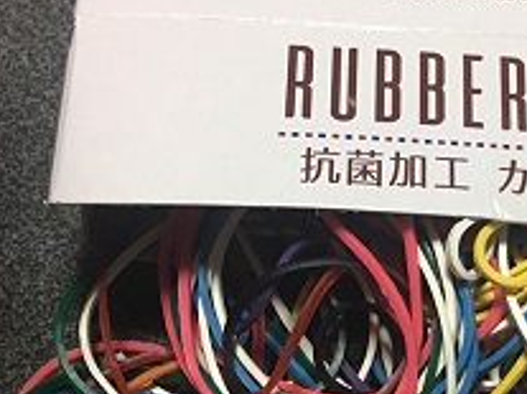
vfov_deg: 20.3
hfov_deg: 27.2
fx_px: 1065
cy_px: 405
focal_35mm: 70
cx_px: 428
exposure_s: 1/30
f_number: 2.2
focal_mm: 4.15
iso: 125
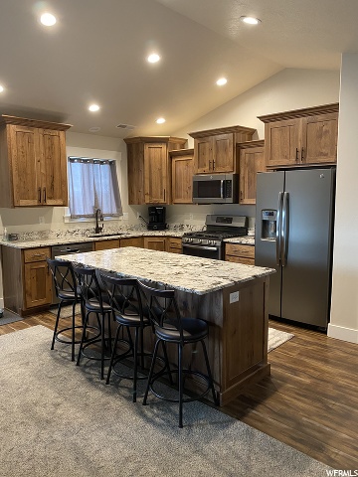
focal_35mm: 26
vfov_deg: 67.3
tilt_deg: -5.0
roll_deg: +0.3
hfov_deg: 53.1
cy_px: 238
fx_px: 359
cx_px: 179
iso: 320
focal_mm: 4.25
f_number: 1.8
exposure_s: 1/60
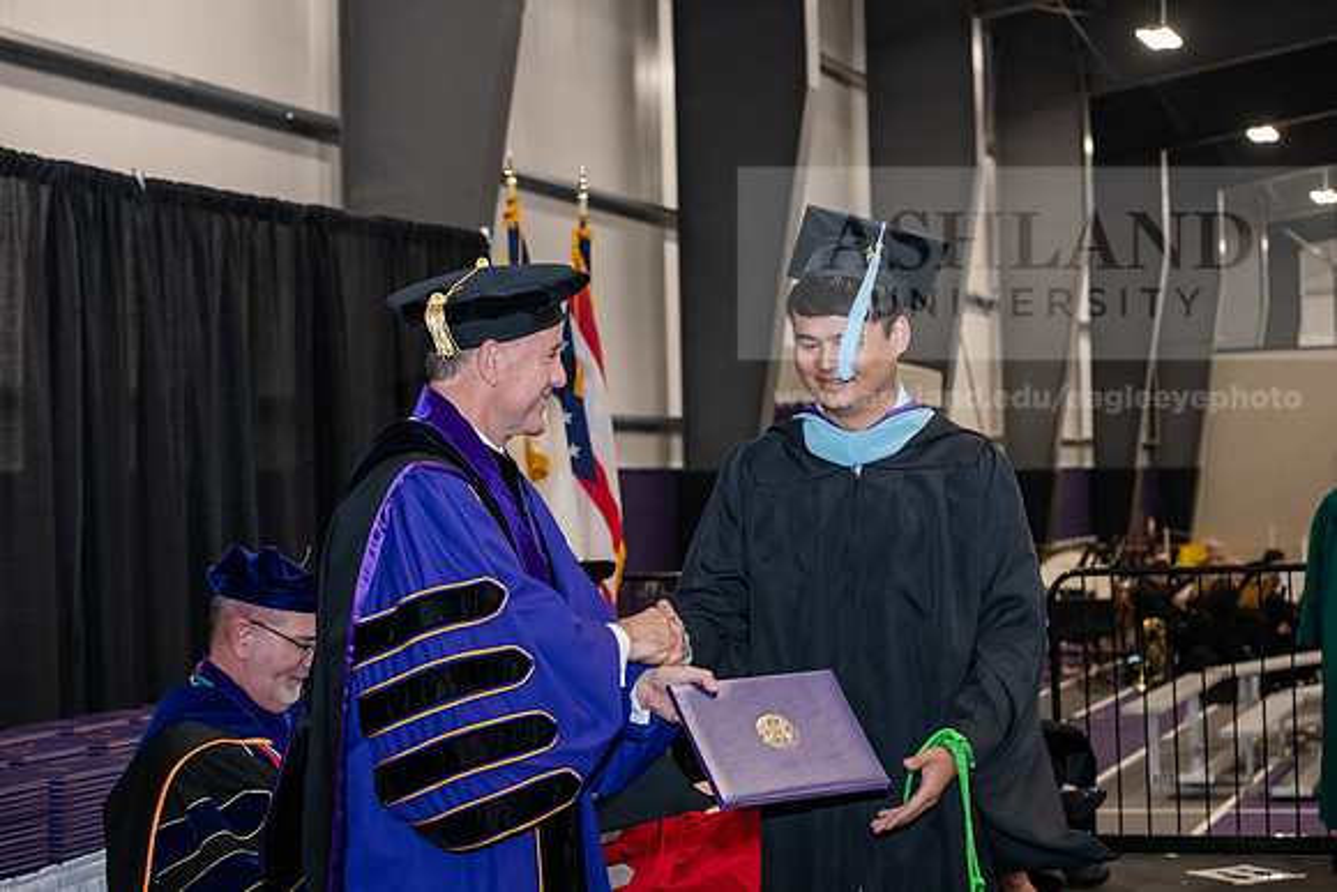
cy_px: 446
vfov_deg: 19.5
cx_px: 668
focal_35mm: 70
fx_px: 2600
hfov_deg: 28.8
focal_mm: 70
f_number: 5.6
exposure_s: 1/200
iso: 2500
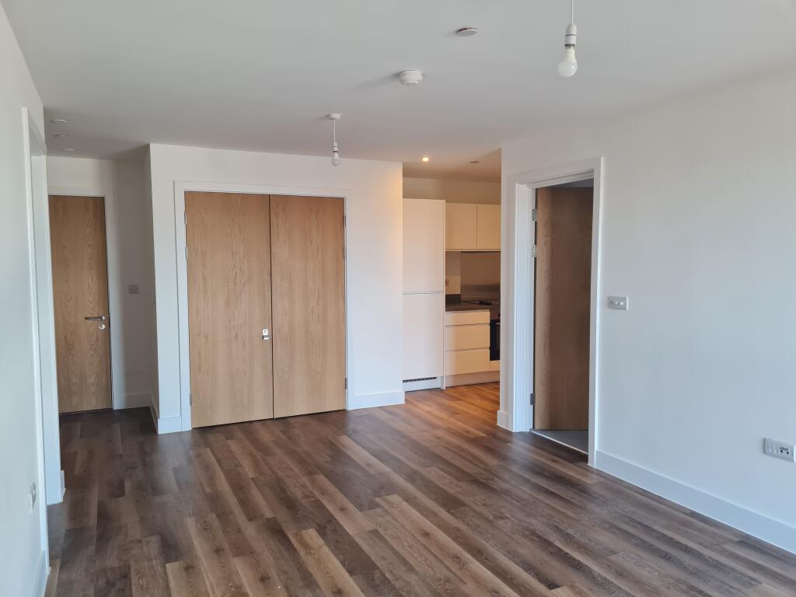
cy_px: 298
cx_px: 398
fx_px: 598
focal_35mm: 26
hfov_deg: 67.3
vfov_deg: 53.1
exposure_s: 1/100
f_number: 1.8
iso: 160
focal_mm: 5.4
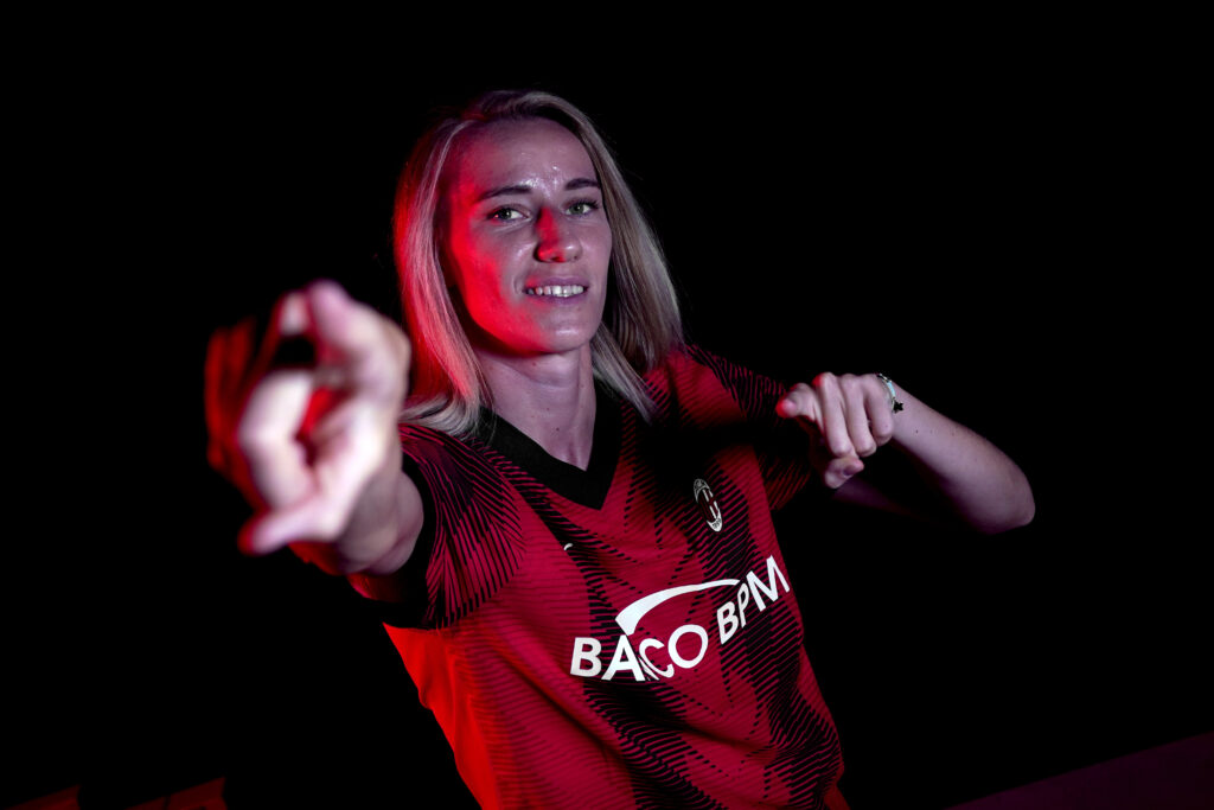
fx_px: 1450
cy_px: 405
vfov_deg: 31.2
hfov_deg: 45.4
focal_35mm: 43
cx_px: 607
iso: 1000
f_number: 5
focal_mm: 43
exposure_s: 1/320
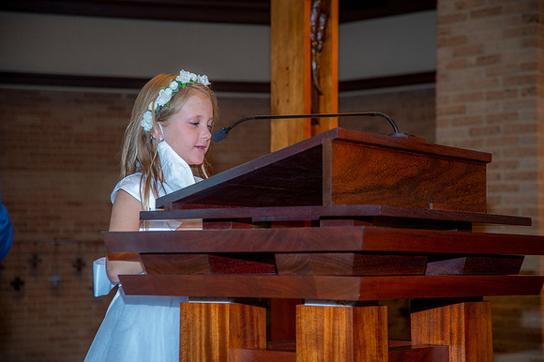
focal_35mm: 85
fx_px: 1284
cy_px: 181
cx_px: 272
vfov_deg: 16.1
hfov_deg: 23.9
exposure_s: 1/200
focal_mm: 85
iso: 1600
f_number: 5.6
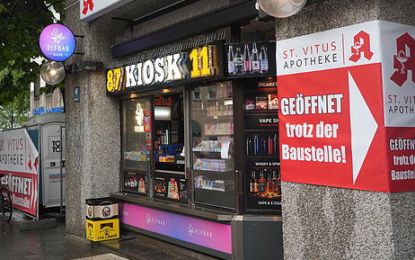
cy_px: 84
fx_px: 532
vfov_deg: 27.3
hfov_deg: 42.2
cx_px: 150
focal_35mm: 47
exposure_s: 1/160
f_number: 4
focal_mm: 35
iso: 250
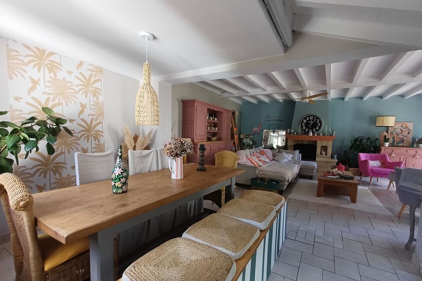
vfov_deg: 70.4
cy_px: 149
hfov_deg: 93.3
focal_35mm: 17
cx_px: 213
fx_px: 199
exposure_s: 1/50
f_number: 2.2
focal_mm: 1.64
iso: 100
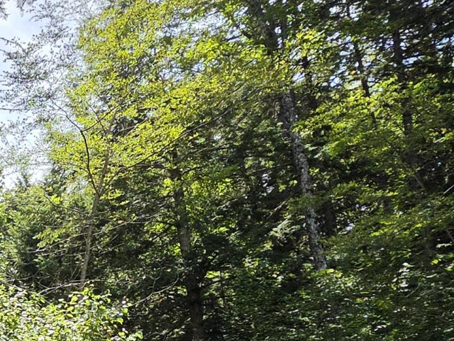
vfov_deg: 25.0
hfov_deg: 27.6
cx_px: -178
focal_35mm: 54
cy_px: 380
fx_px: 708
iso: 32
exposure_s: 1/1242
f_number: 1.9
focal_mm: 2.2
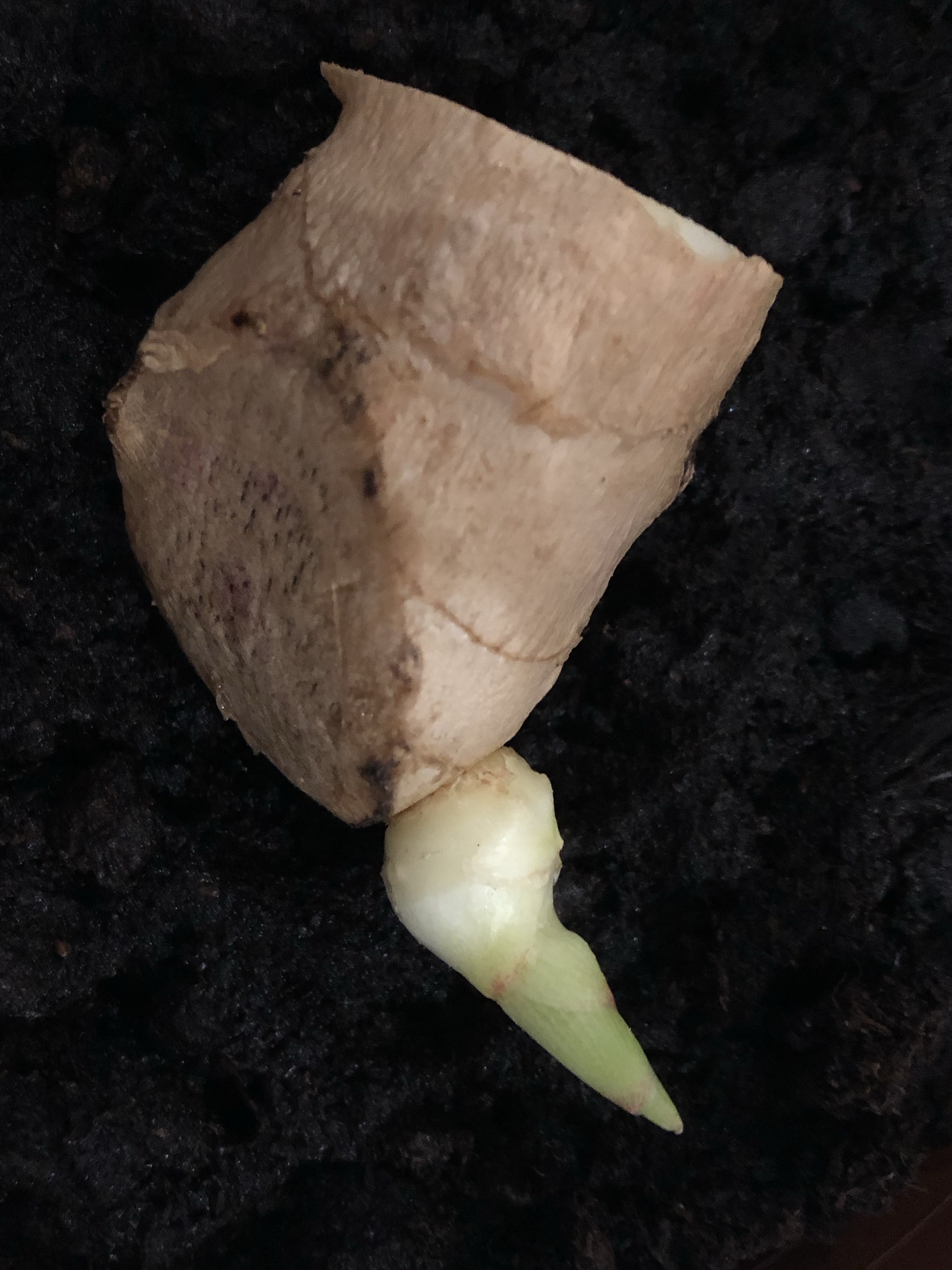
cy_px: 666
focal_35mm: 36
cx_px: 408
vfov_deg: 51.3
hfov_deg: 39.6
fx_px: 1320
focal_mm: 3.99
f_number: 1.8
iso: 100
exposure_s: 1/6
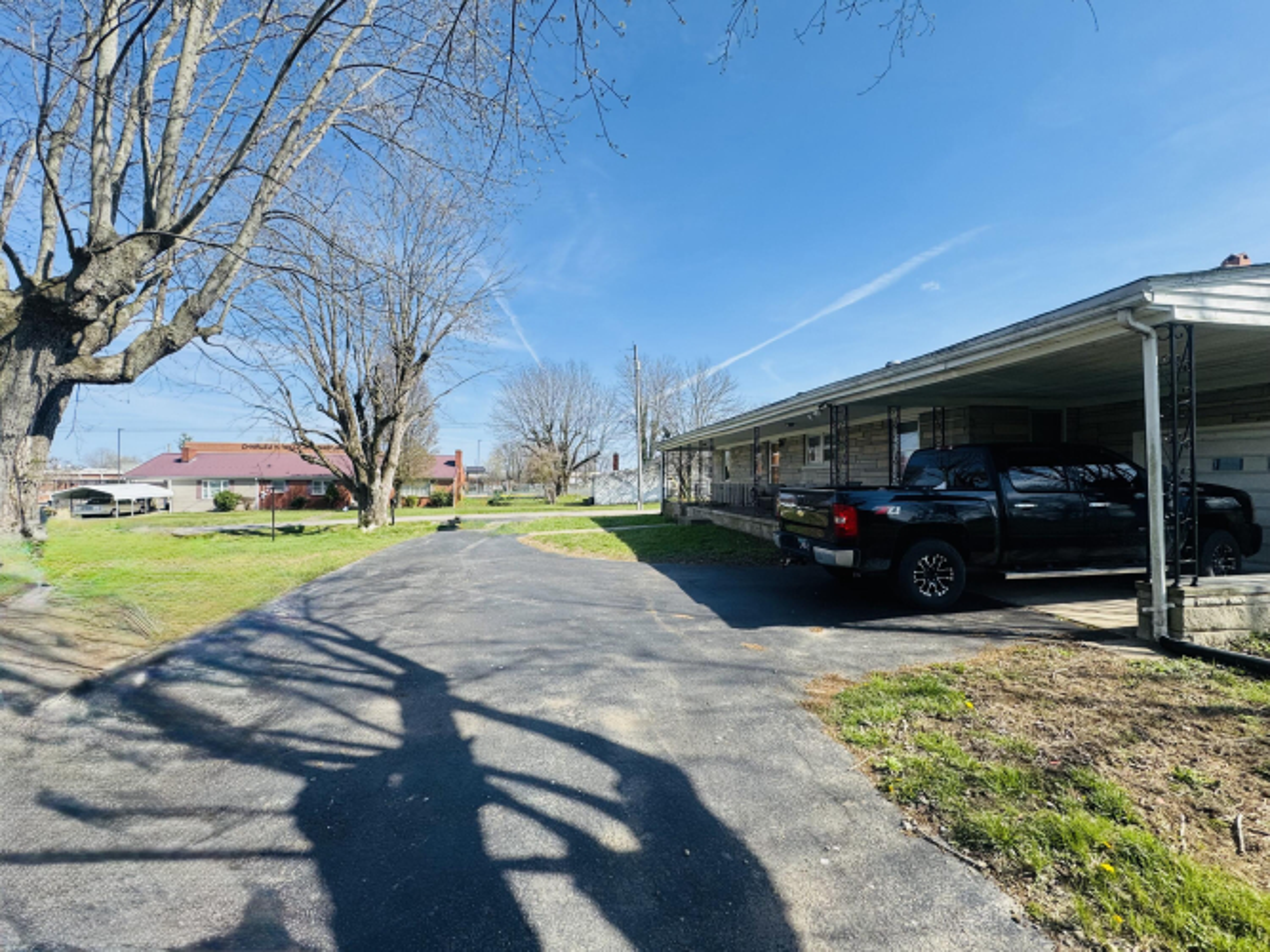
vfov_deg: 85.7
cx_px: 635
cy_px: 476
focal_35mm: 14
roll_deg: -0.2
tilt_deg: +0.1
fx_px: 514
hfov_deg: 102.1
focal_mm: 2.22
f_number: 2.2
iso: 50
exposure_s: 1/1477
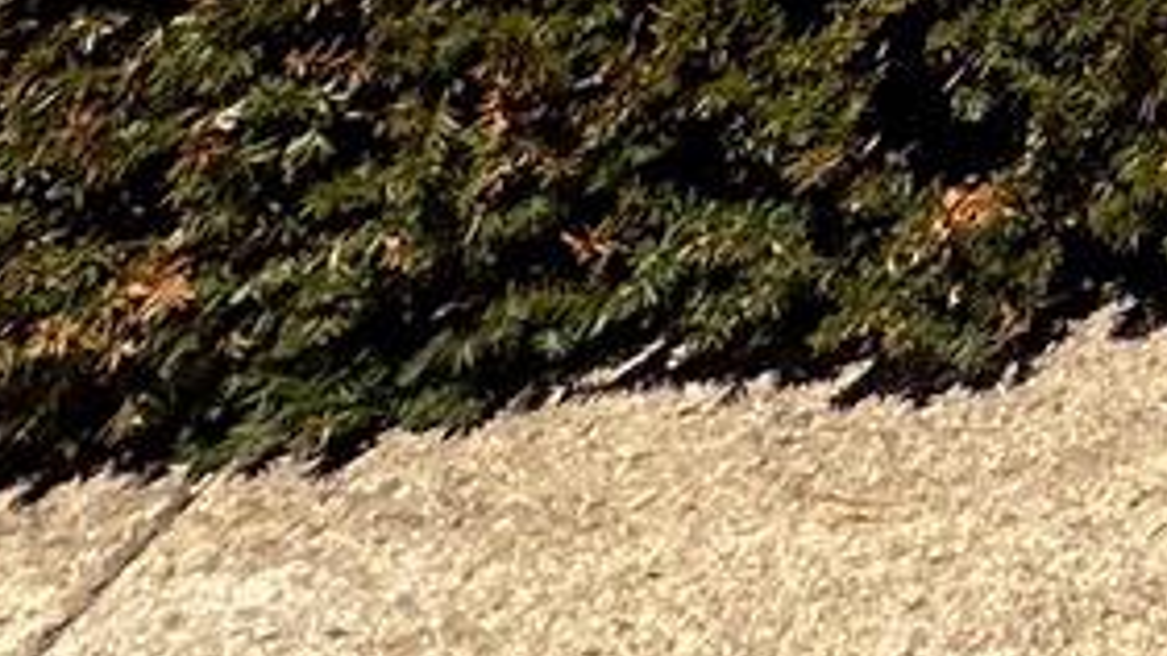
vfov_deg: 6.8
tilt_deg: +13.1
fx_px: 3434
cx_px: 3073
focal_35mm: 111
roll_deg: +1.5
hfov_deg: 12.8
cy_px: -2375
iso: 50
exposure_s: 1/2681
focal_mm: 2.22
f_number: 2.2
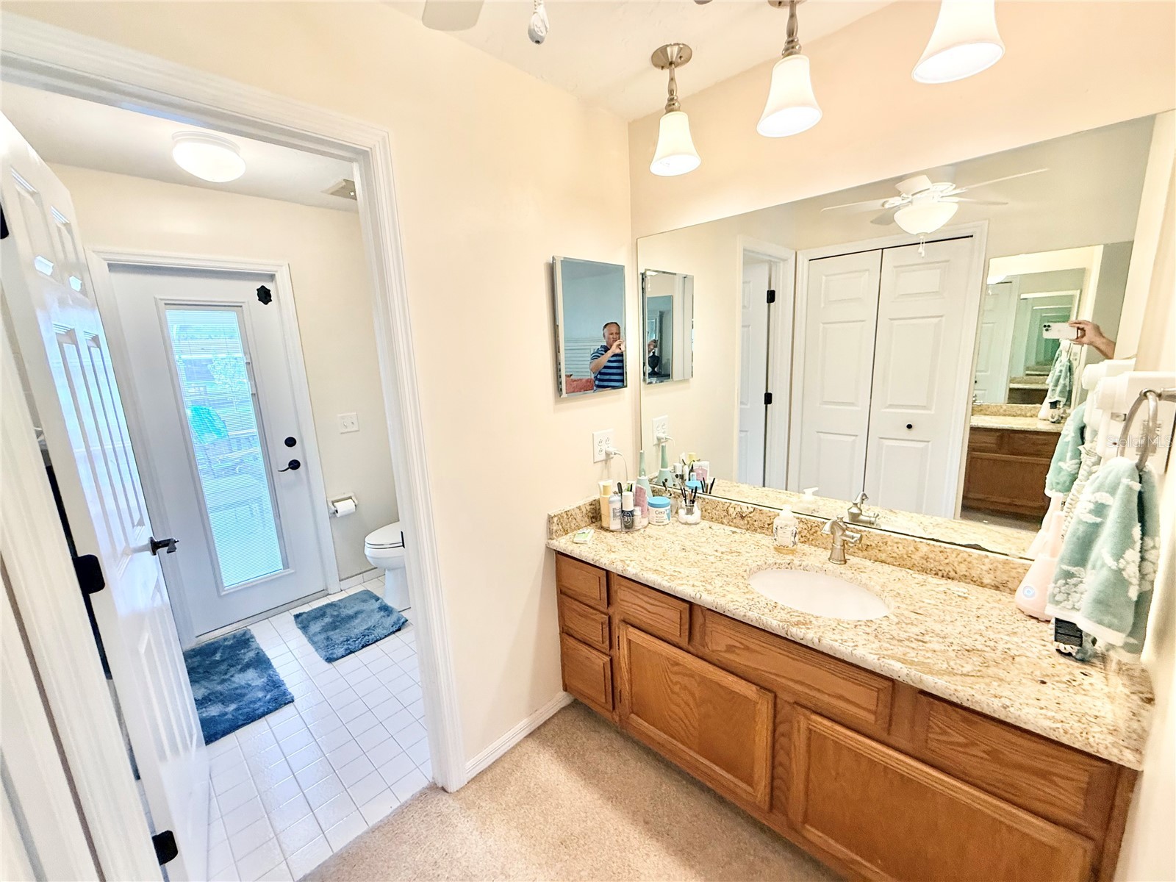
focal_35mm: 14
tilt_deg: -11.2
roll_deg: +2.1
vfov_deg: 85.7
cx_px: 588
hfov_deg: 102.1
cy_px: 441
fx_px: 476
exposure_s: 1/120
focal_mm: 2.22
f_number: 2.2
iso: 200
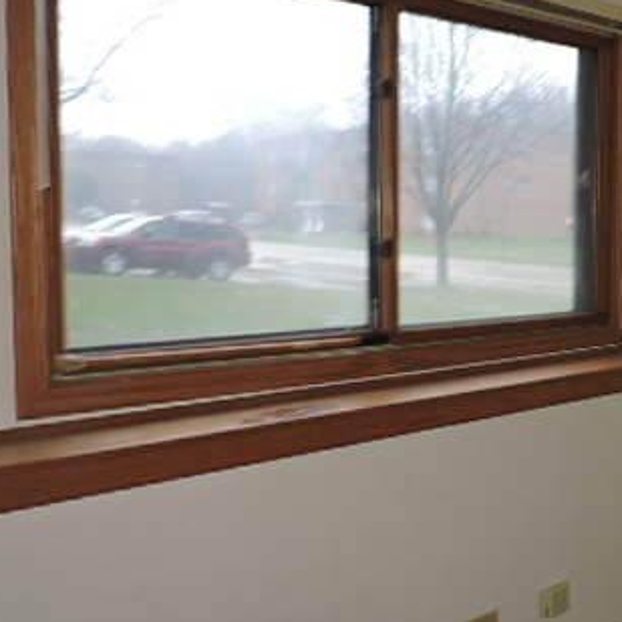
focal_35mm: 44
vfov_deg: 38.3
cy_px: 280
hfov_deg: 34.6
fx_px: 894
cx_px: 630
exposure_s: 1/30
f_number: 3
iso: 200
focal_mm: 4.3
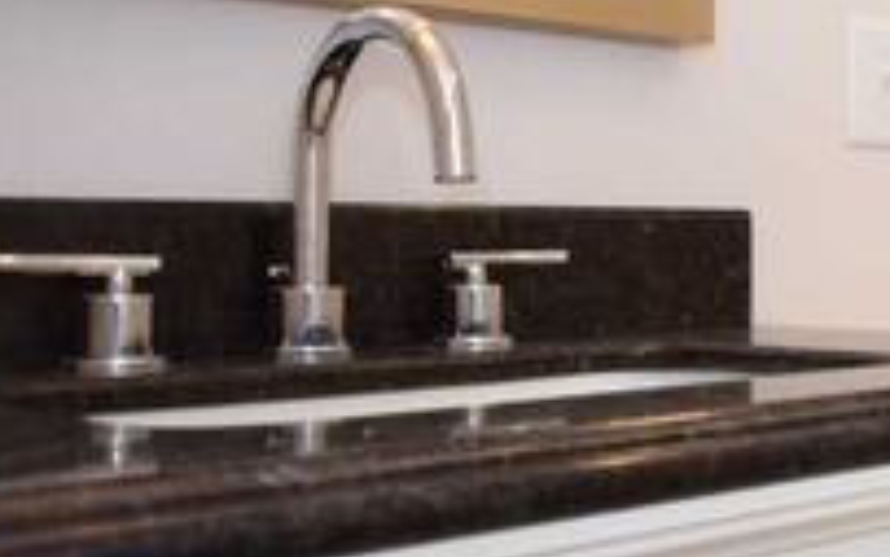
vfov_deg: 20.8
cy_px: 230
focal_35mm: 63
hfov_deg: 24.8
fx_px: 1519
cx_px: 1346
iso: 500
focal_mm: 13
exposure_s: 1/60
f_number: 6.3
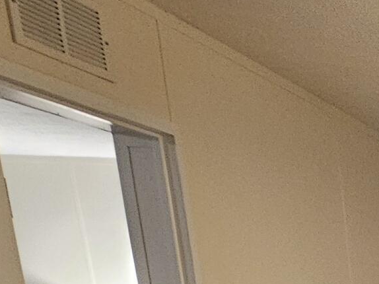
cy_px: 539
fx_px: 744
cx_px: 744
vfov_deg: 17.0
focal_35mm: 68
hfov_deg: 18.9
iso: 320
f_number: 2.2
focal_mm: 2.2
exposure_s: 1/30
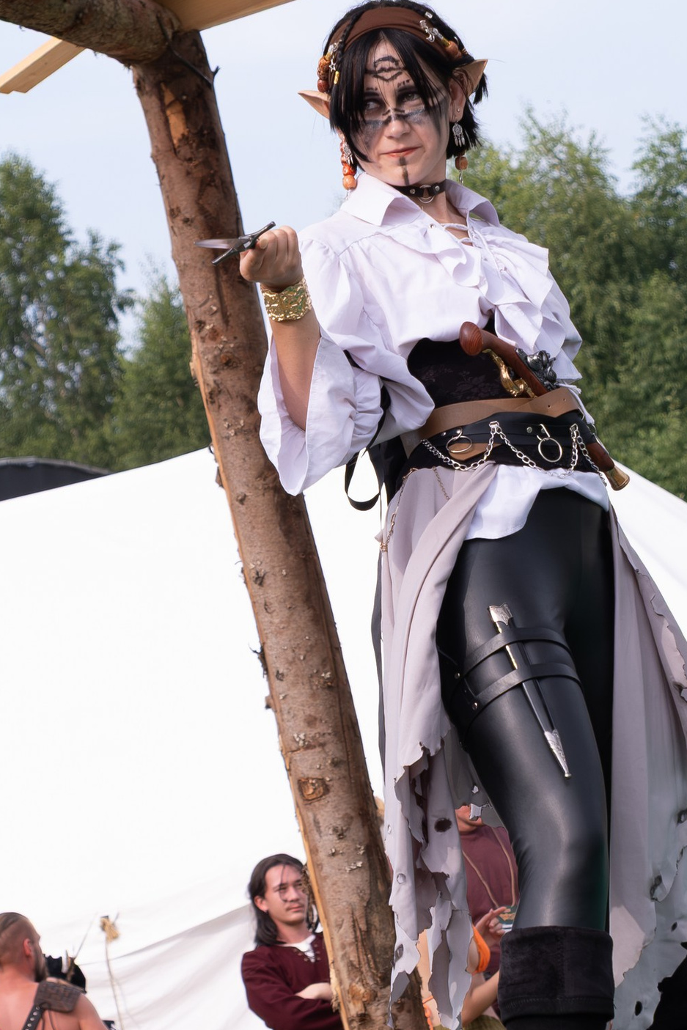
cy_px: 487
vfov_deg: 12.5
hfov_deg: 8.4
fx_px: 4693
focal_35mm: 164
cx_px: 283
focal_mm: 40.1
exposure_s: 1/1250
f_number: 4
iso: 320
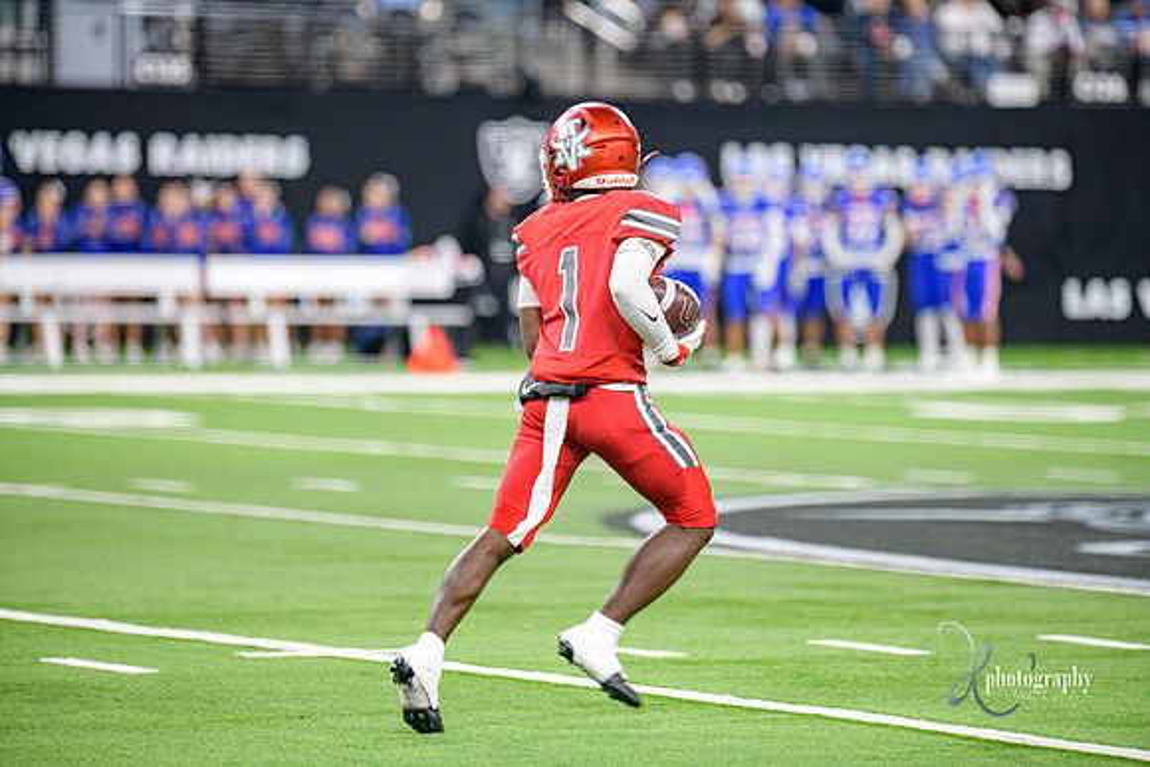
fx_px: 7668
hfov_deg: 8.6
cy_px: 384
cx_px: 575
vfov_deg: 5.7
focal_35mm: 240
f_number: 2.8
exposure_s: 1/400
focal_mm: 240
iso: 1000
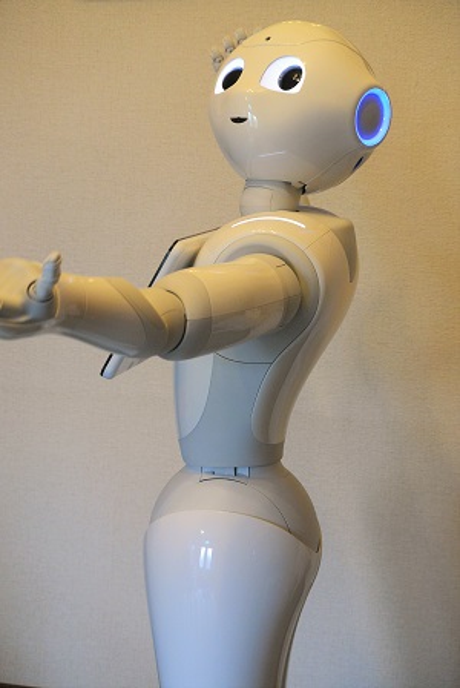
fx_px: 1548
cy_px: 344
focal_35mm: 81
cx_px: 230
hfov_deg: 16.9
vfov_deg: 25.0
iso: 800
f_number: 3.8
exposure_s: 1/50
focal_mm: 30
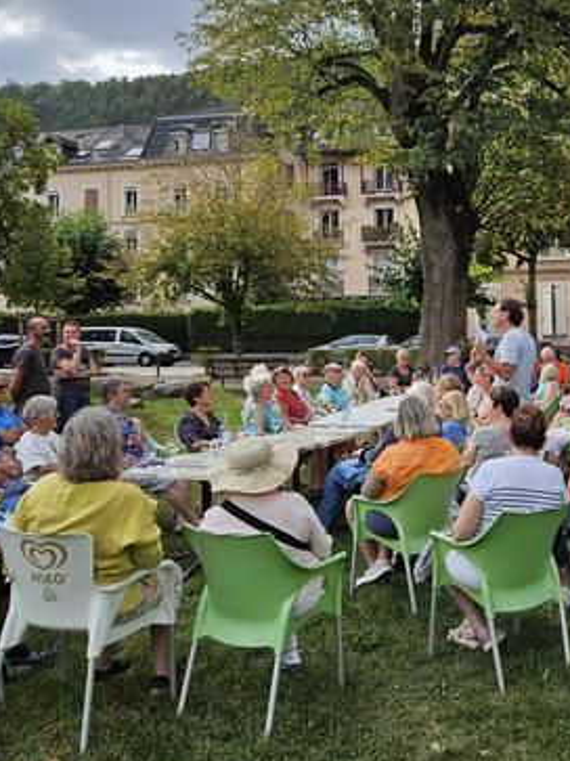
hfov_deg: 36.3
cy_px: 308
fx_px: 835
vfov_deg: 48.7
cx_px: 461
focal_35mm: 38
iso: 25
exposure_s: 1/876
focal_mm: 5.4
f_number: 1.8
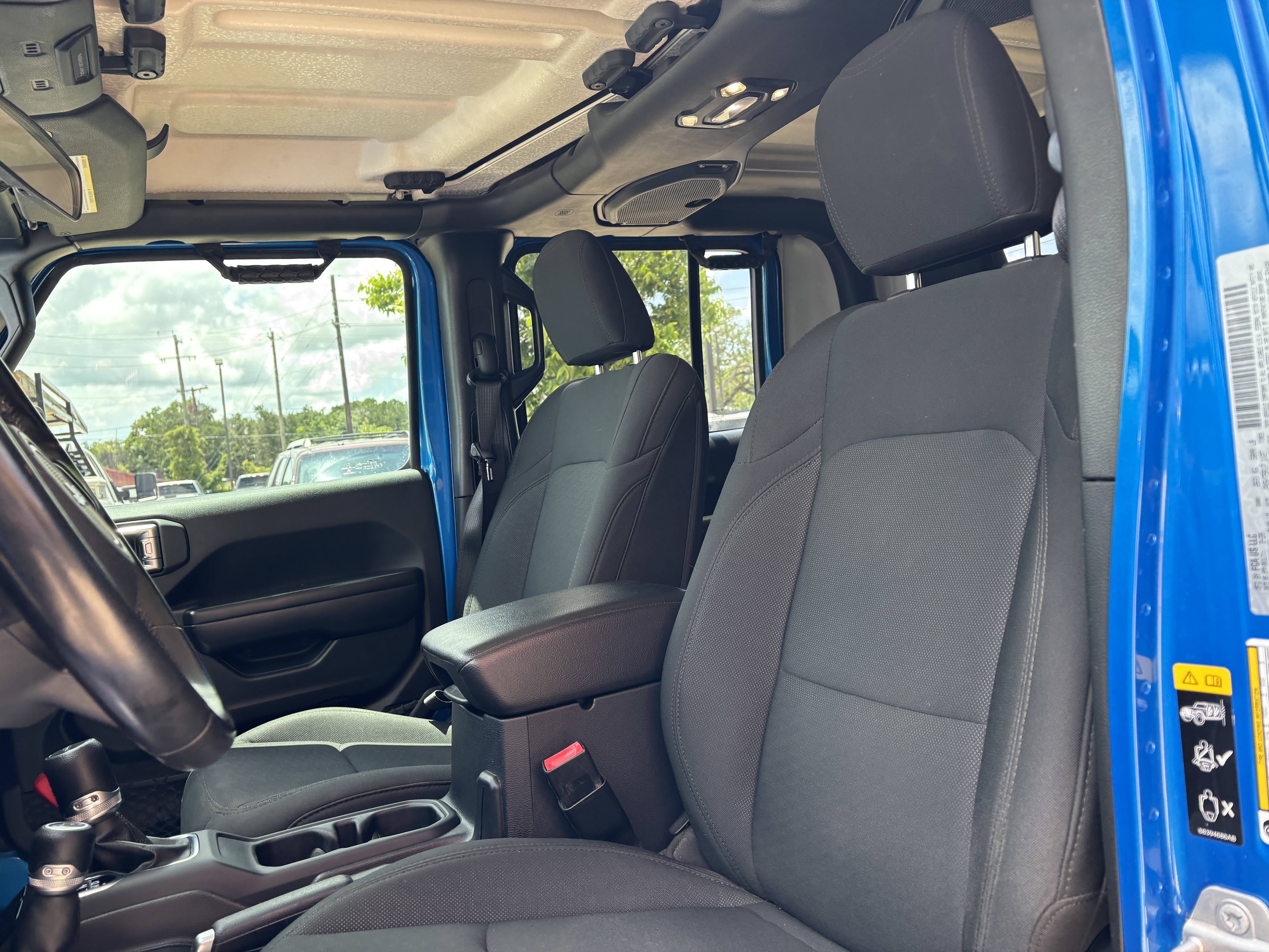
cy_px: 476
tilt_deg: +3.9
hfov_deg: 67.3
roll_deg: +2.7
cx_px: 634
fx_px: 953
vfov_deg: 53.1
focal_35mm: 26
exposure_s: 1/121
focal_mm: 5.96
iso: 40
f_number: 1.6
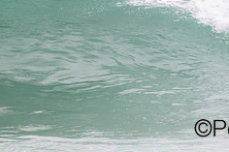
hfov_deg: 1.0
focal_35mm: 1967
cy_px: -32
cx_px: 270
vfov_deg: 0.7
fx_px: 12503
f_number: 11
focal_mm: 800
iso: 1600
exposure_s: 1/2000
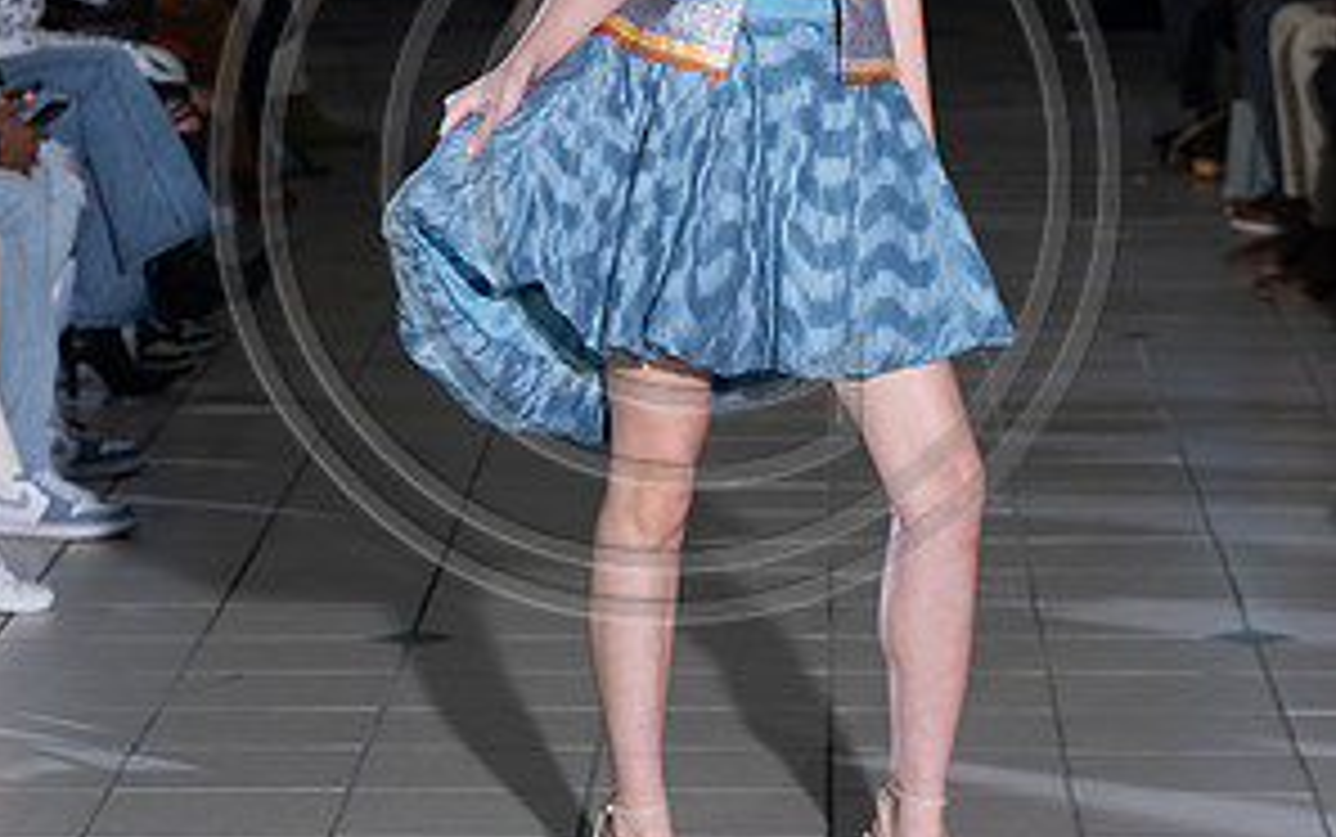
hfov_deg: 12.1
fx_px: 6303
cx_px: 666
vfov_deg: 7.6
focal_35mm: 173
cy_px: 166
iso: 1000
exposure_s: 1/160
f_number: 6.3
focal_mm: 112
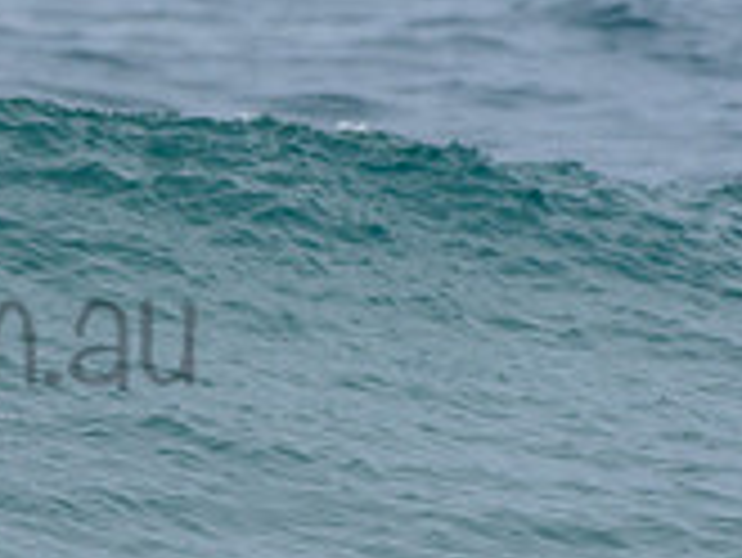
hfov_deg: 1.0
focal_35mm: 2070
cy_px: 132
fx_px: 44403
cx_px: -557
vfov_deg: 0.7
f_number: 5.6
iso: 110
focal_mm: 500
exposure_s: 1/2000
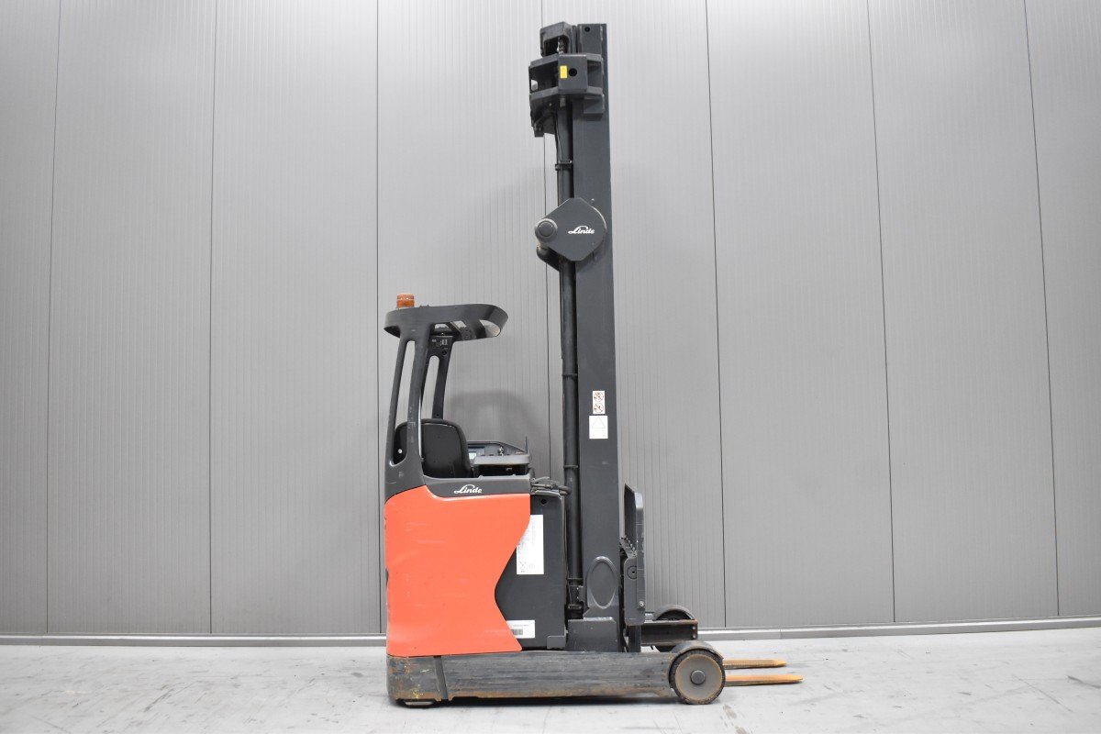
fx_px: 963
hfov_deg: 59.5
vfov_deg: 41.7
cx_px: 550
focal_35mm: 32
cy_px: 367
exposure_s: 1/40
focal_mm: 21
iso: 1600
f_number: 4.5
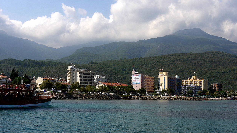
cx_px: 120
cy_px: 53
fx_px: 352
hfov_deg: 37.2
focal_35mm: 56
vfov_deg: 21.4
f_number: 10
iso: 100
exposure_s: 1/320
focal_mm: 25
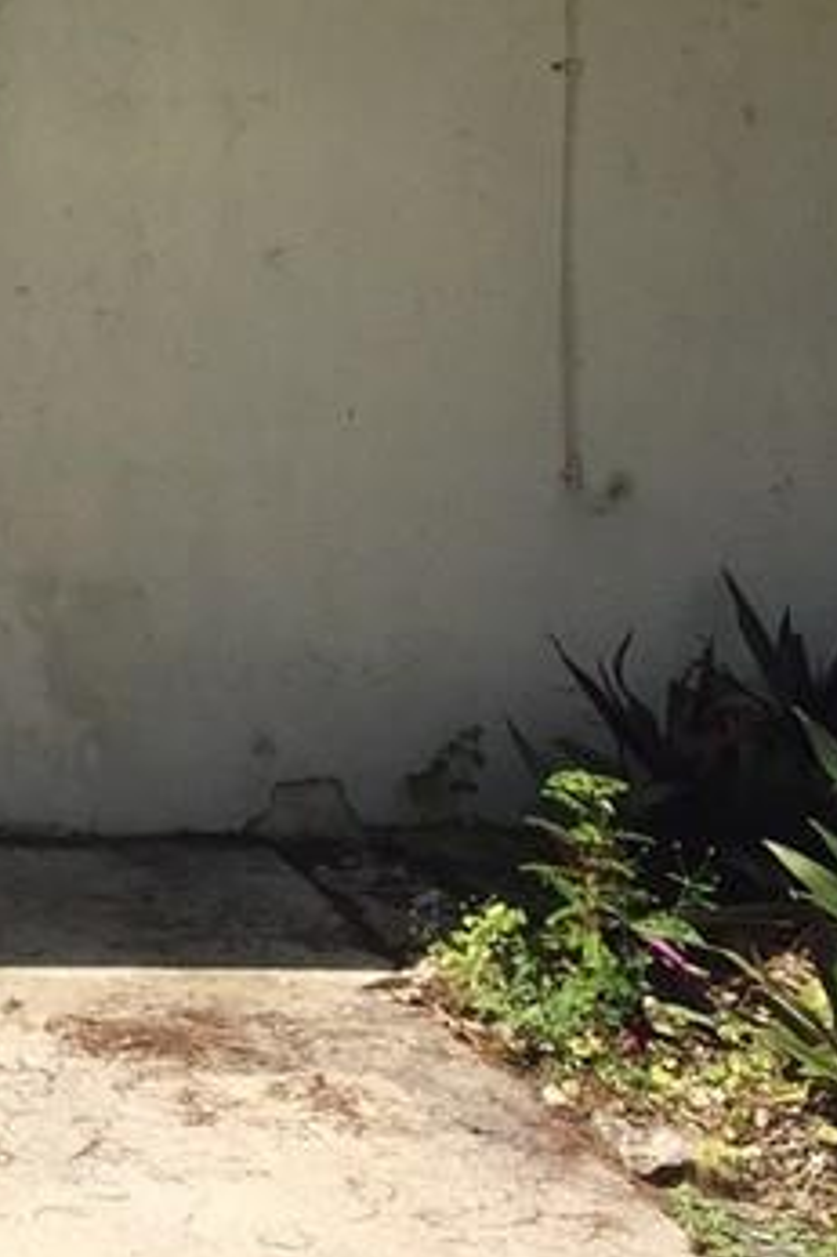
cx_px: -681
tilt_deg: +3.3
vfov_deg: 21.8
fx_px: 3107
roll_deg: -3.0
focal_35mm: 89
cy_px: -91
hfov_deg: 13.7
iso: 32
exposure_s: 1/1464
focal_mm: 4.15
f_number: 2.2
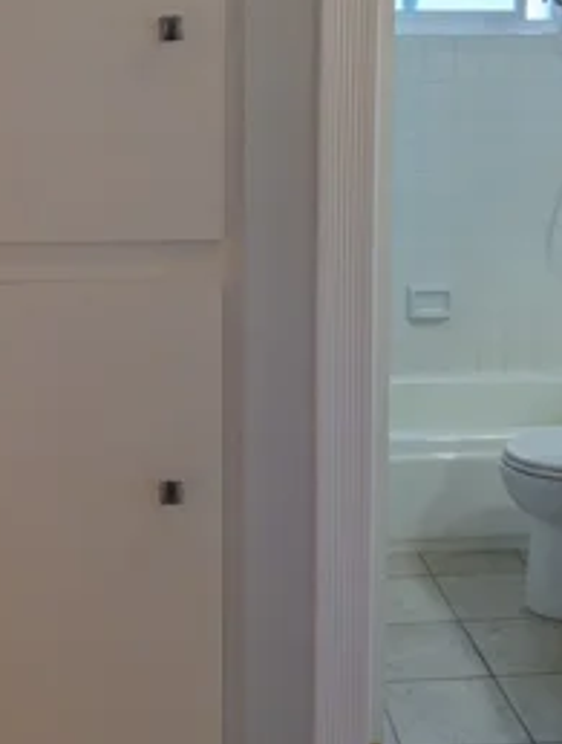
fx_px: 1120
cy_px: 202
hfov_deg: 28.1
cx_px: 251
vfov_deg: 36.0
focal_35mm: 52
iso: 26
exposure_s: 1/150
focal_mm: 6.9
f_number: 1.68
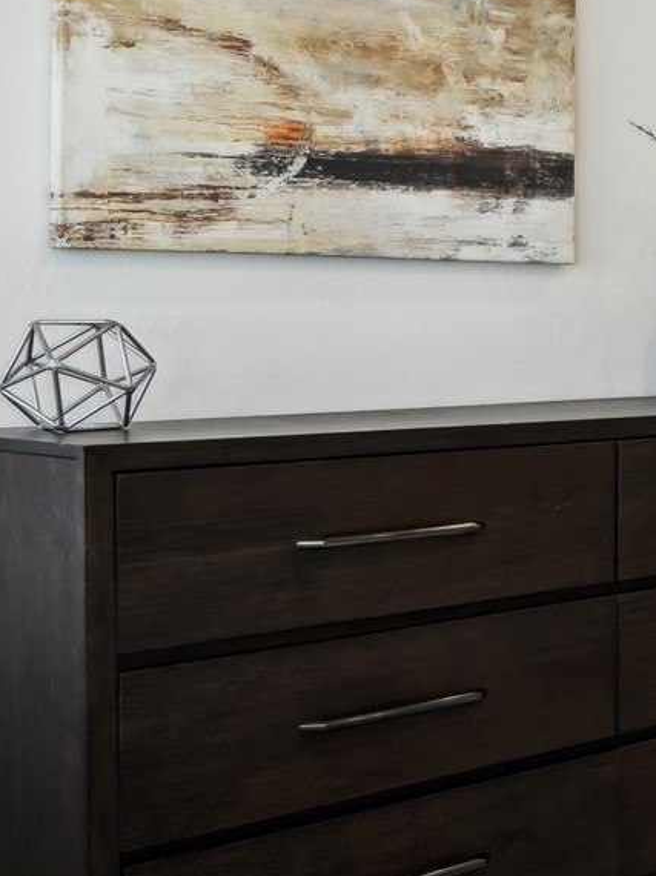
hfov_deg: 15.7
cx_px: 1432
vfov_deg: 29.2
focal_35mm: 66
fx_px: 1669
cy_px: 303
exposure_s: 1/25
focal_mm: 18
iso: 400
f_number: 8
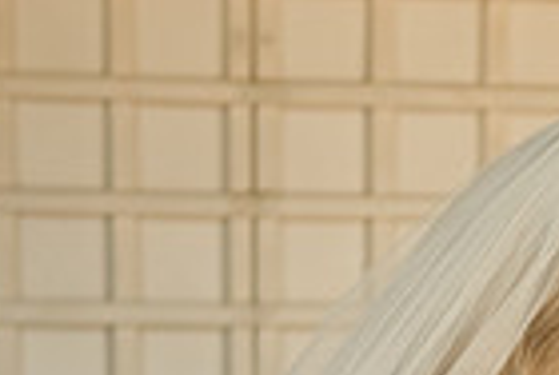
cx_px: 906
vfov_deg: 5.5
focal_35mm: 248
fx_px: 3859
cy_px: 736
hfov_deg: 8.1
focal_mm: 60
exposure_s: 1/250
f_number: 3.5
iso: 320
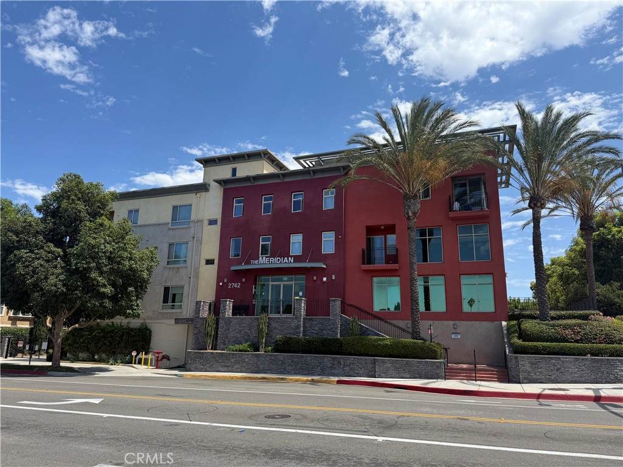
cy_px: 234
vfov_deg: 56.8
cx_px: 312
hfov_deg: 71.6
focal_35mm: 24
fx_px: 432
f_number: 1.78
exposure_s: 1/3584
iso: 80
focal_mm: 6.76
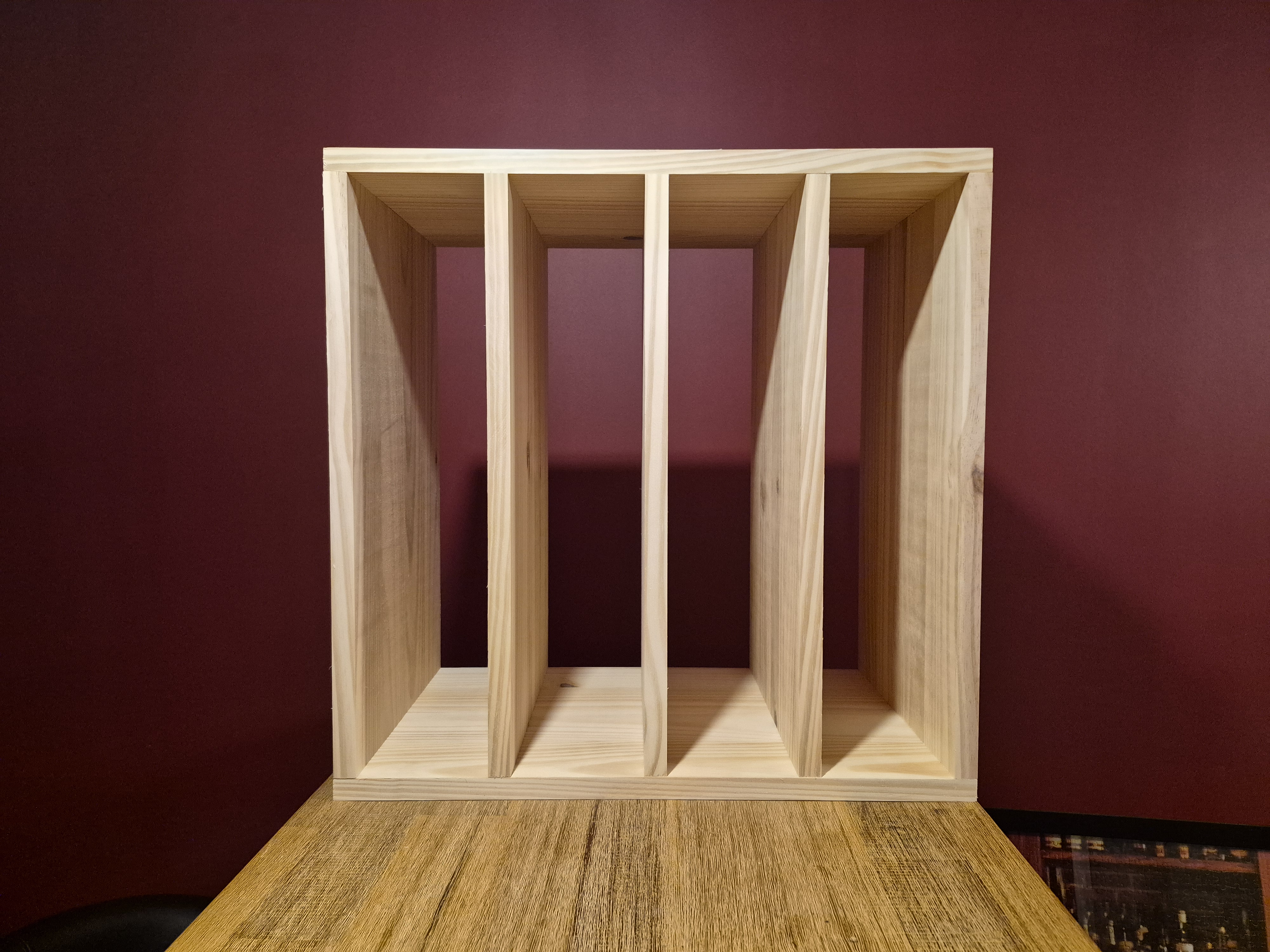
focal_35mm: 23
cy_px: 476
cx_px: 635
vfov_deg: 58.9
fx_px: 844
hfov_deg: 73.9
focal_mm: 5.4
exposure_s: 1/100
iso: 1000
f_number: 1.8
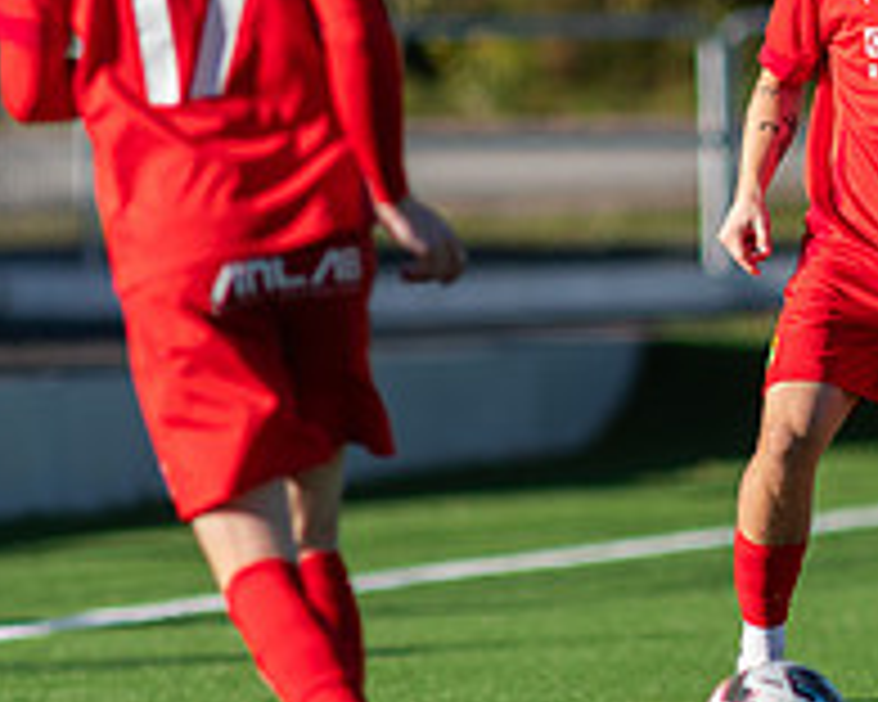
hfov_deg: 1.5
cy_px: 209
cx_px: 995
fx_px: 32586
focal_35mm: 1254
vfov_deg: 1.2
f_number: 3.2
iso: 200
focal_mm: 300
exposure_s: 1/2000
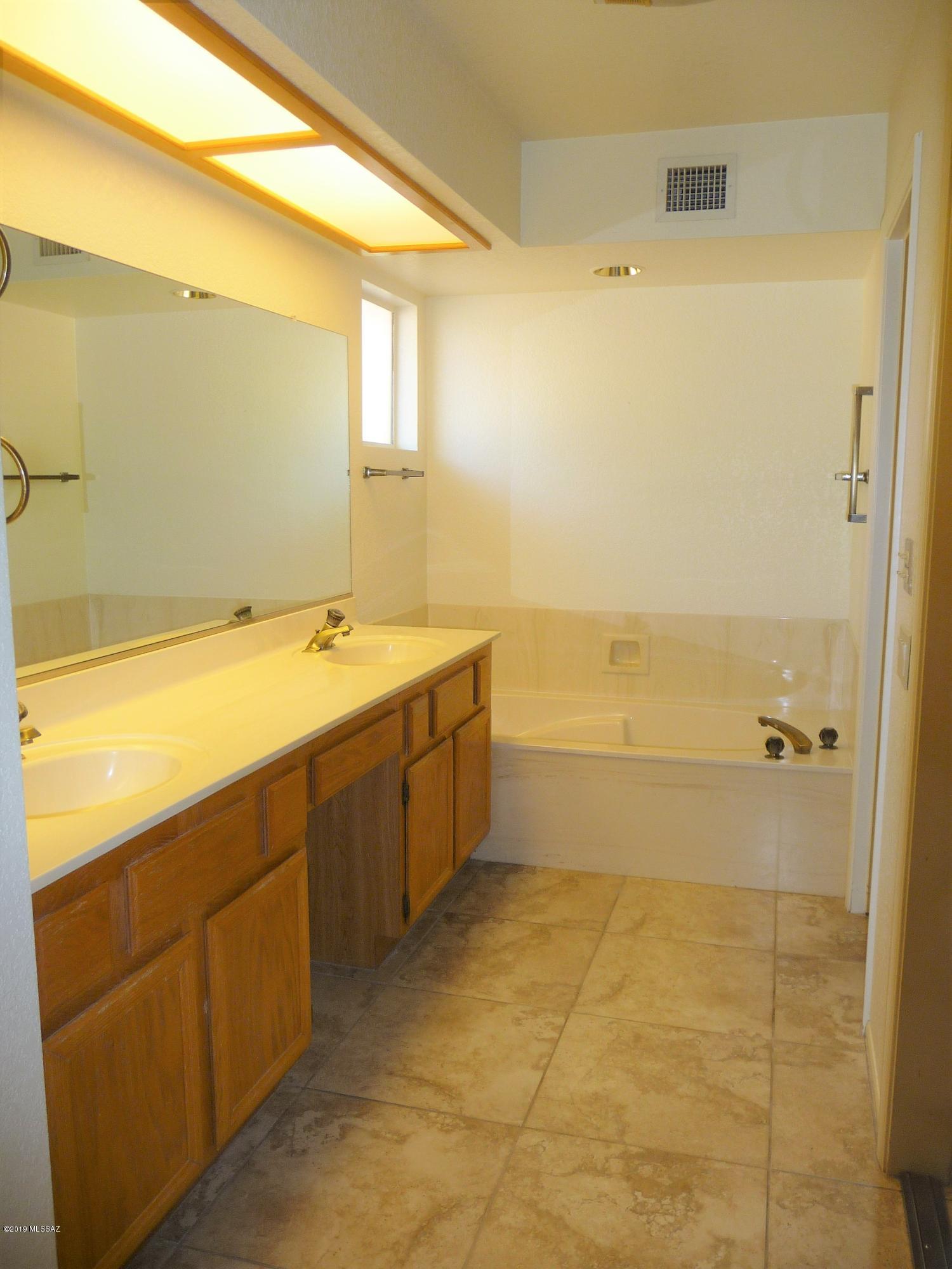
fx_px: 1027
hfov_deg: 49.7
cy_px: 634
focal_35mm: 28
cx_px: 476
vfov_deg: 63.4
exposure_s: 1/30
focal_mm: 4.7
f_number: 3.3
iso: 100
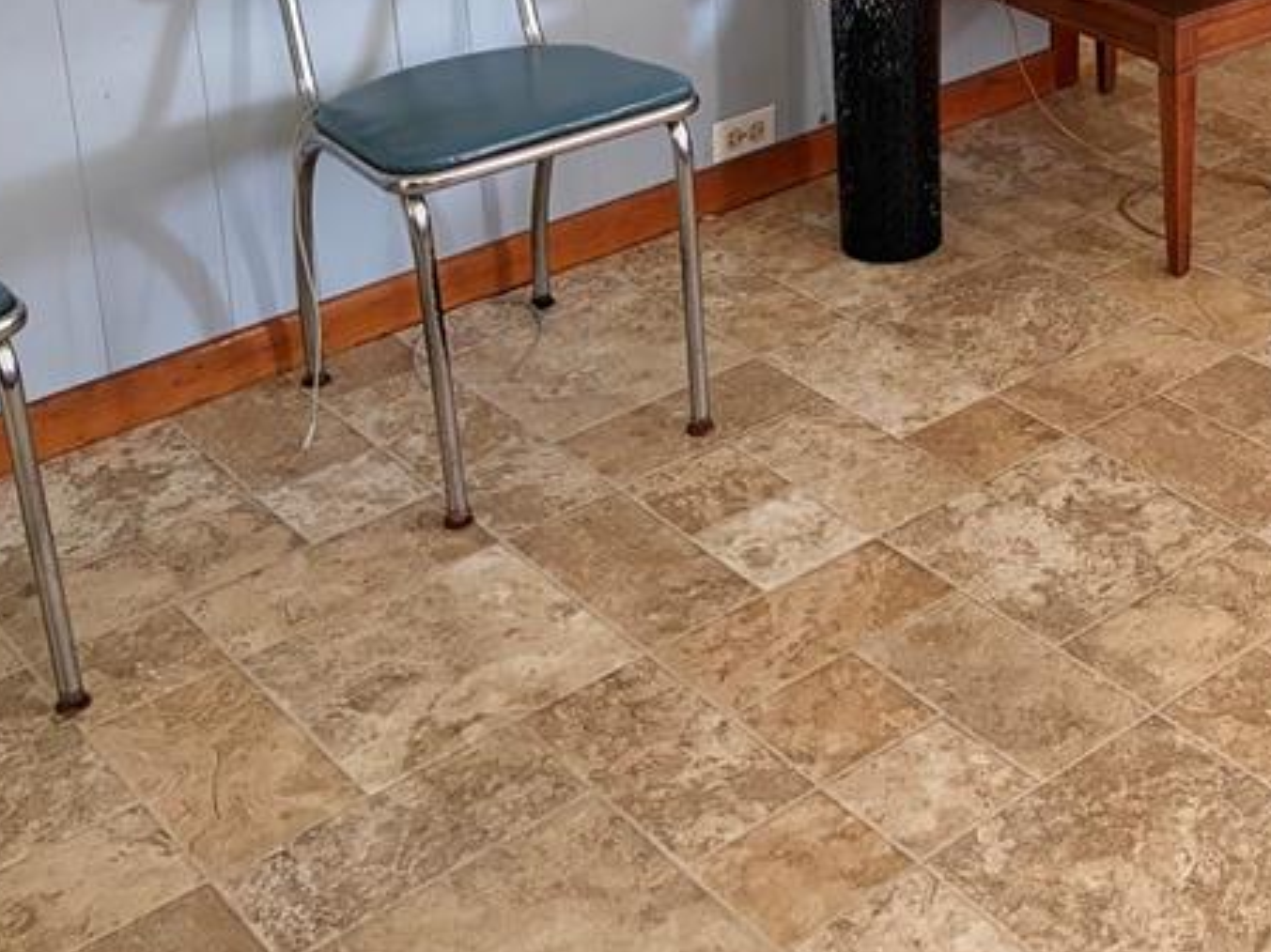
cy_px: -104
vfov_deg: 23.3
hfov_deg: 30.7
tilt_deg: -17.8
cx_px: 1220
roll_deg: -0.9
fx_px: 2166
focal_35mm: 59
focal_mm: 5.96
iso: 500
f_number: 1.6
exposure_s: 1/54
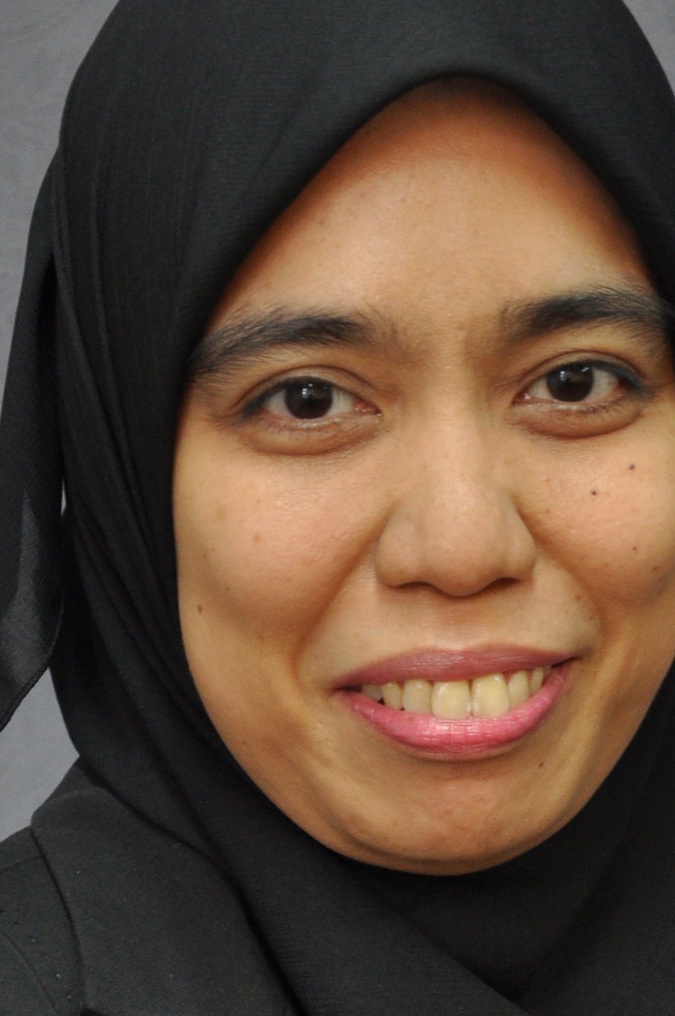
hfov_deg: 7.8
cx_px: 397
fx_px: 4941
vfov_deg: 11.6
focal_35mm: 175
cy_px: 1071
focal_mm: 45
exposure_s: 1/25
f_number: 4.8
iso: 640
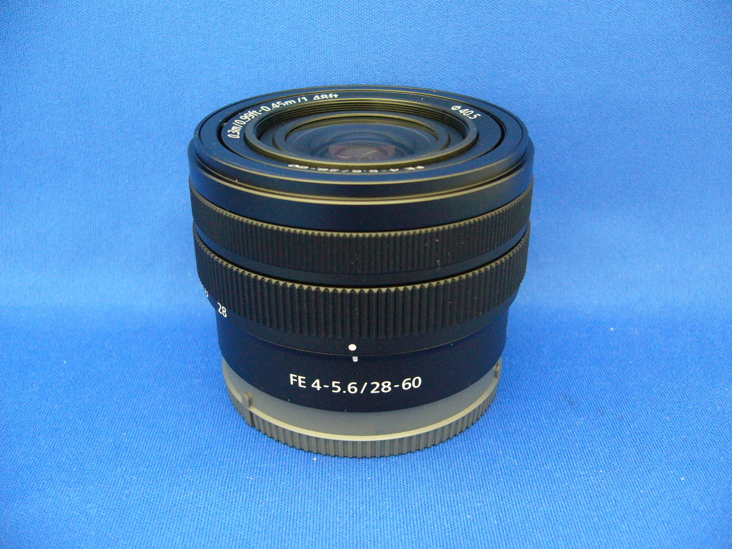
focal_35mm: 35
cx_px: 366
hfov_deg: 52.6
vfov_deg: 40.7
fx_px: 740
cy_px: 274
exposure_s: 1/8
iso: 200
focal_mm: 5.8
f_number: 2.8
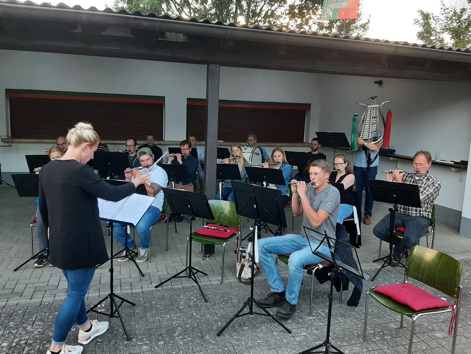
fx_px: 368
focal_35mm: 27
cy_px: 172
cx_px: 233
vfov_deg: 51.4
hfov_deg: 65.3
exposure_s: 1/100
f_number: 1.7
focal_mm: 3.93
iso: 50
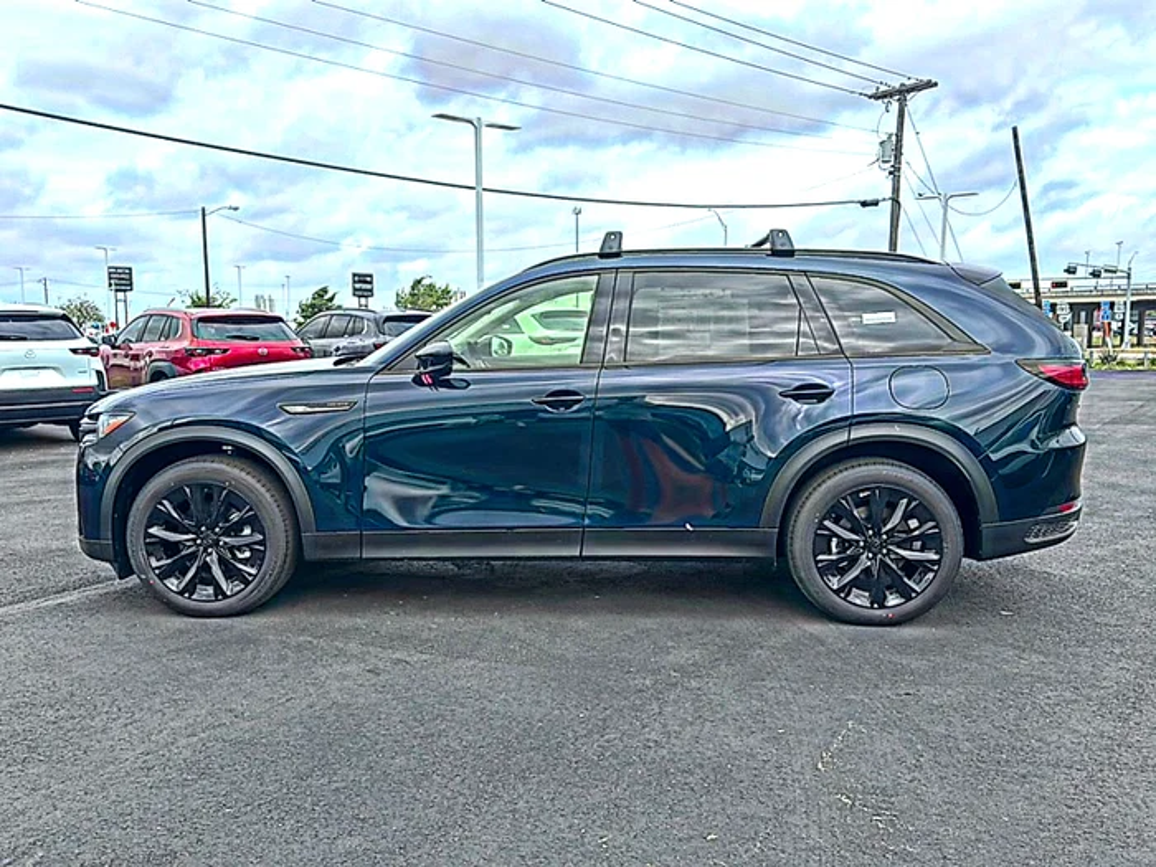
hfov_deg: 69.4
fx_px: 835
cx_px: 578
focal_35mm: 25
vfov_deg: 54.9
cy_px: 434
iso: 80
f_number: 1.78
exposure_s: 1/2165
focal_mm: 6.86
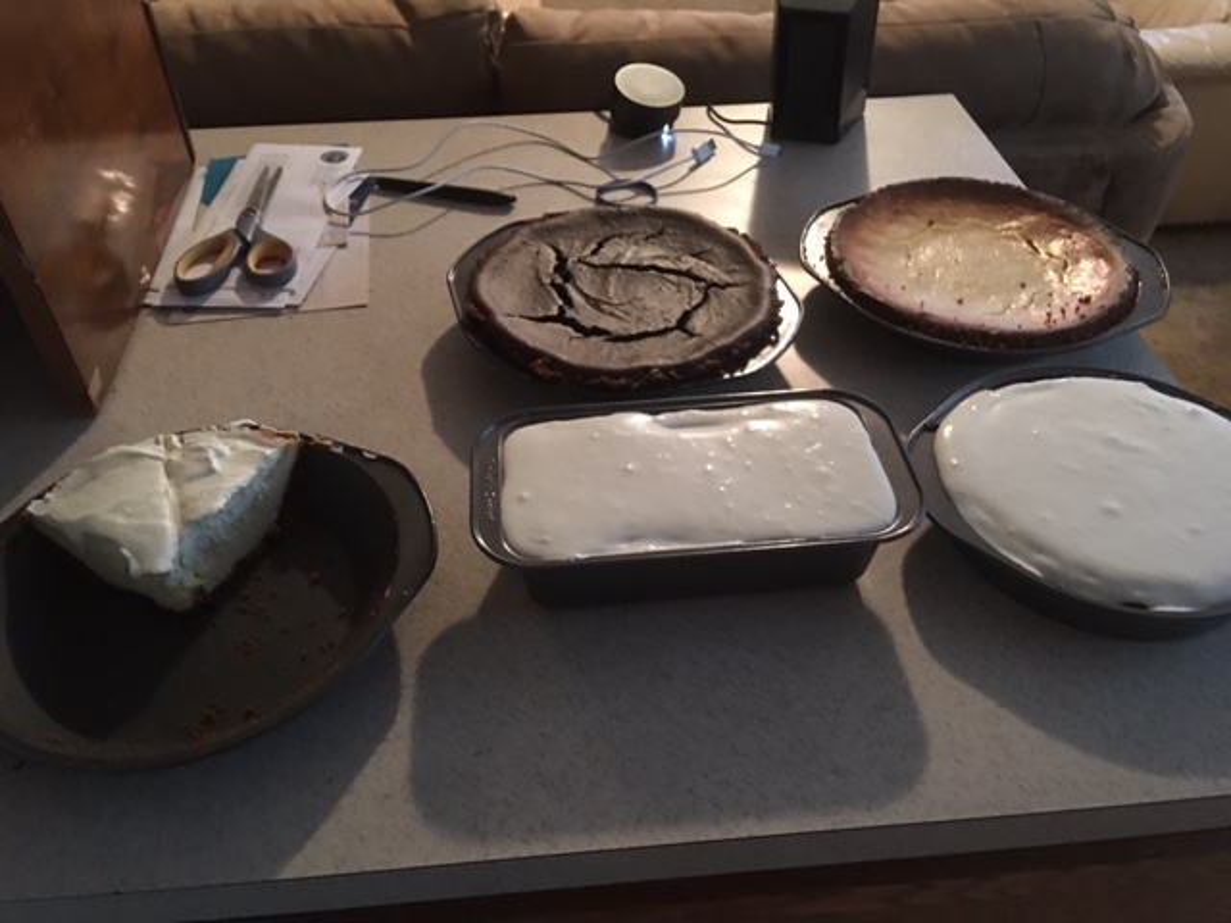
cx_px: 616
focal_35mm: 29
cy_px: 462
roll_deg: -0.1
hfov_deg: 61.7
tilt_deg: -41.6
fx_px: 1031
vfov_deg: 48.2
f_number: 2.2
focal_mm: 4.15
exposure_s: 1/4
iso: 125
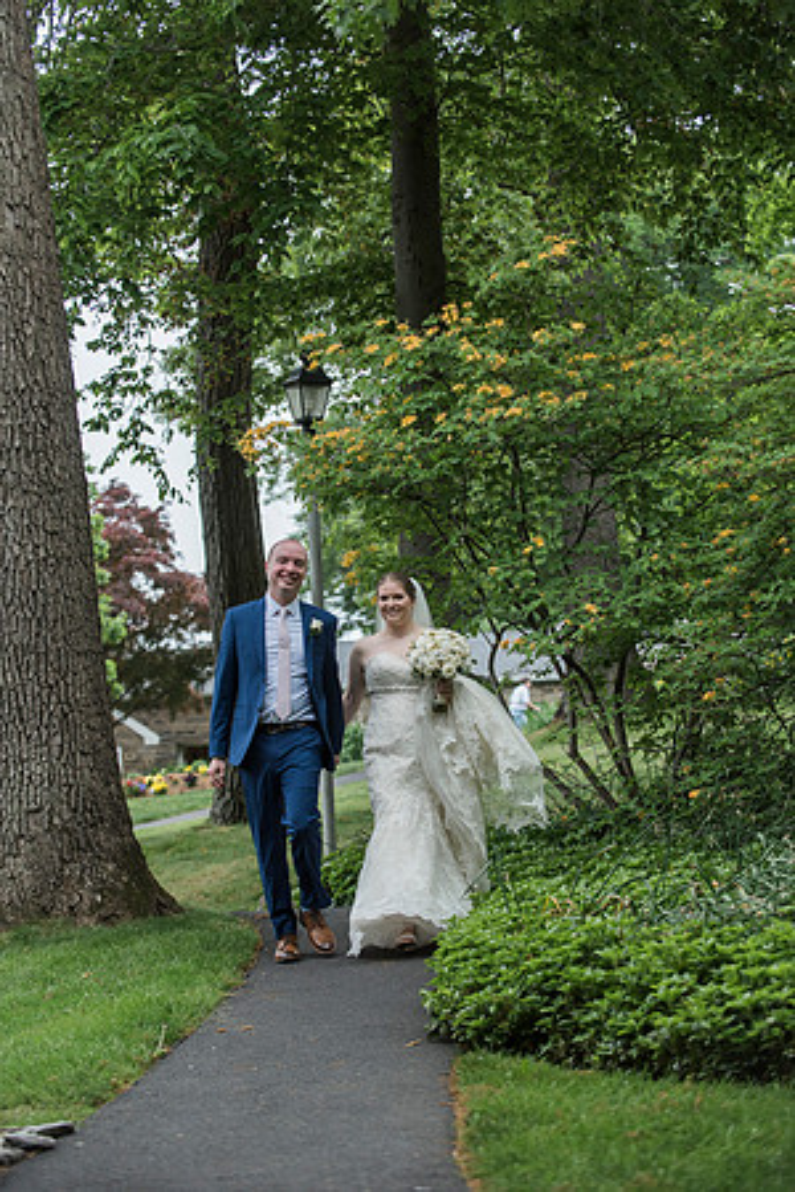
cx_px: 398
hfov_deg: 16.7
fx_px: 2716
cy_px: 596
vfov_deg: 24.8
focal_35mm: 82
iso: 500
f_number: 3.5
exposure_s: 1/640
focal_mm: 82
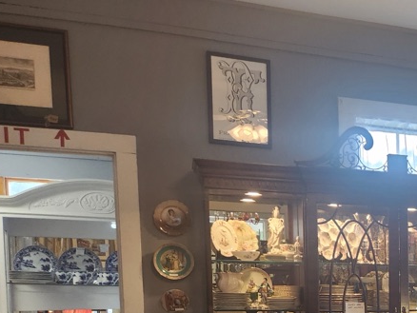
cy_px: 367
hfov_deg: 25.8
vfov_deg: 21.7
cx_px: 558
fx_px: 759
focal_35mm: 63
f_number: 1.8
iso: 160
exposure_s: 1/120
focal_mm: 5.4
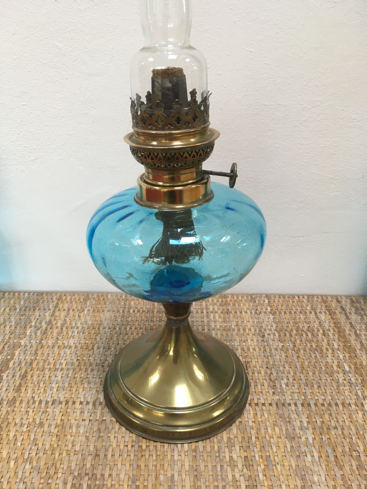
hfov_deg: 48.2
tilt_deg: -26.8
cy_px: 244
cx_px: 184
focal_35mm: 29
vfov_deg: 61.7
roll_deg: -1.3
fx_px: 410
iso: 64
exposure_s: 1/33
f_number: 2.2
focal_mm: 4.15
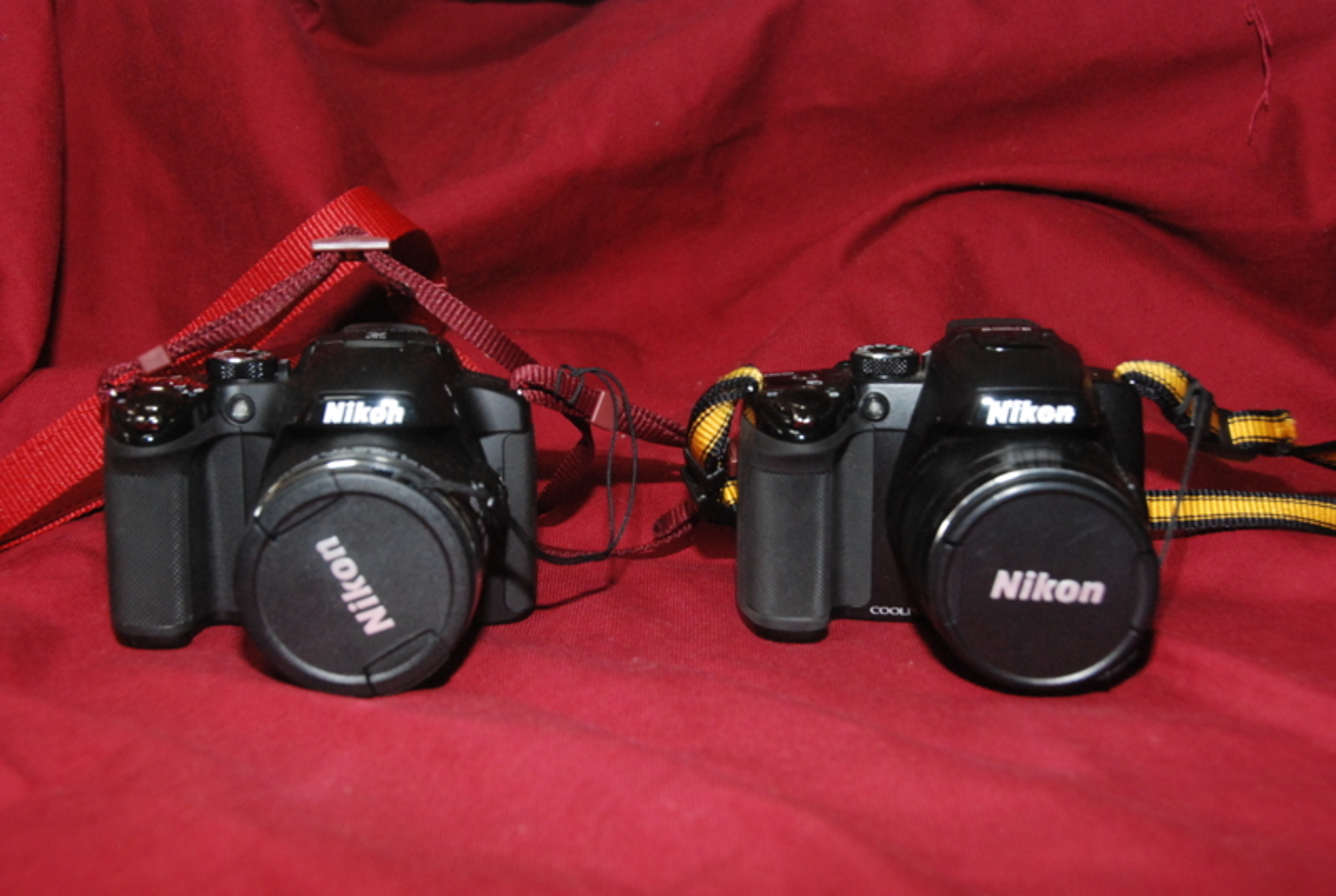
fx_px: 1952
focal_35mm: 52
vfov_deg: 25.9
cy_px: 448
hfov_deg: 37.8
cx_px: 668
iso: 1600
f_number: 8
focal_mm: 35
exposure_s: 1/60
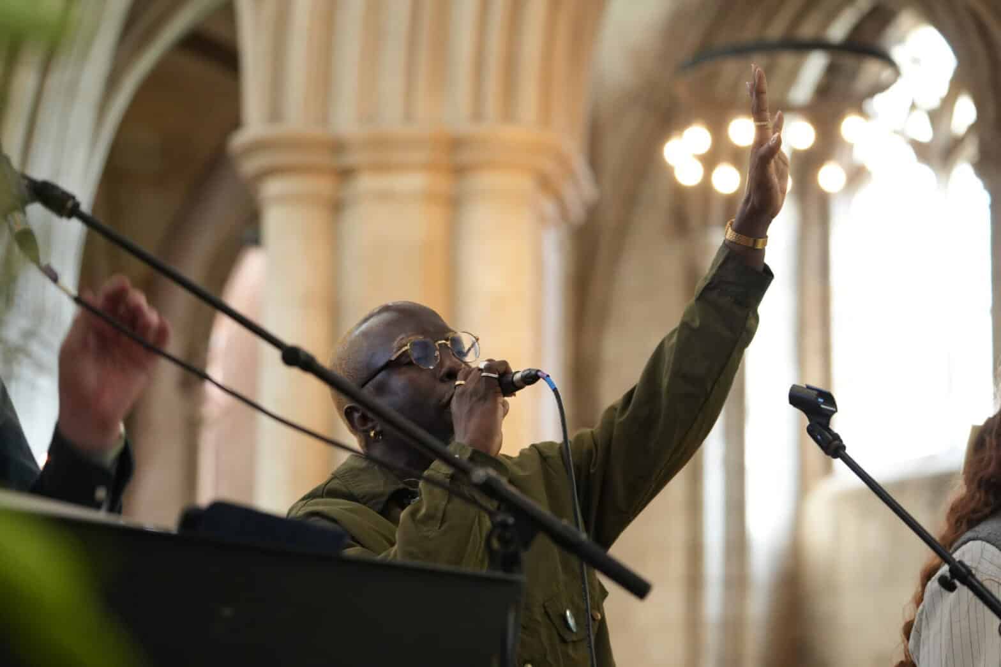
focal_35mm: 114
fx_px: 3169
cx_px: 500
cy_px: 334
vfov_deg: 12.0
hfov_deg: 17.9
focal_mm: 114
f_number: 4
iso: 4000
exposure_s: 1/160
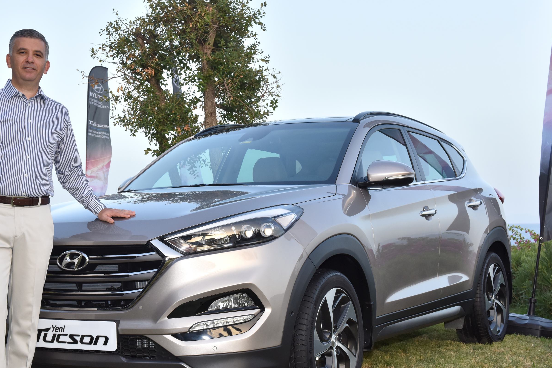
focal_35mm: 60
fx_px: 920
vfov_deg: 22.6
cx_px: 248
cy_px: 222
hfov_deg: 33.4
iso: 800
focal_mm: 48
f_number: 9
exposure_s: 1/200
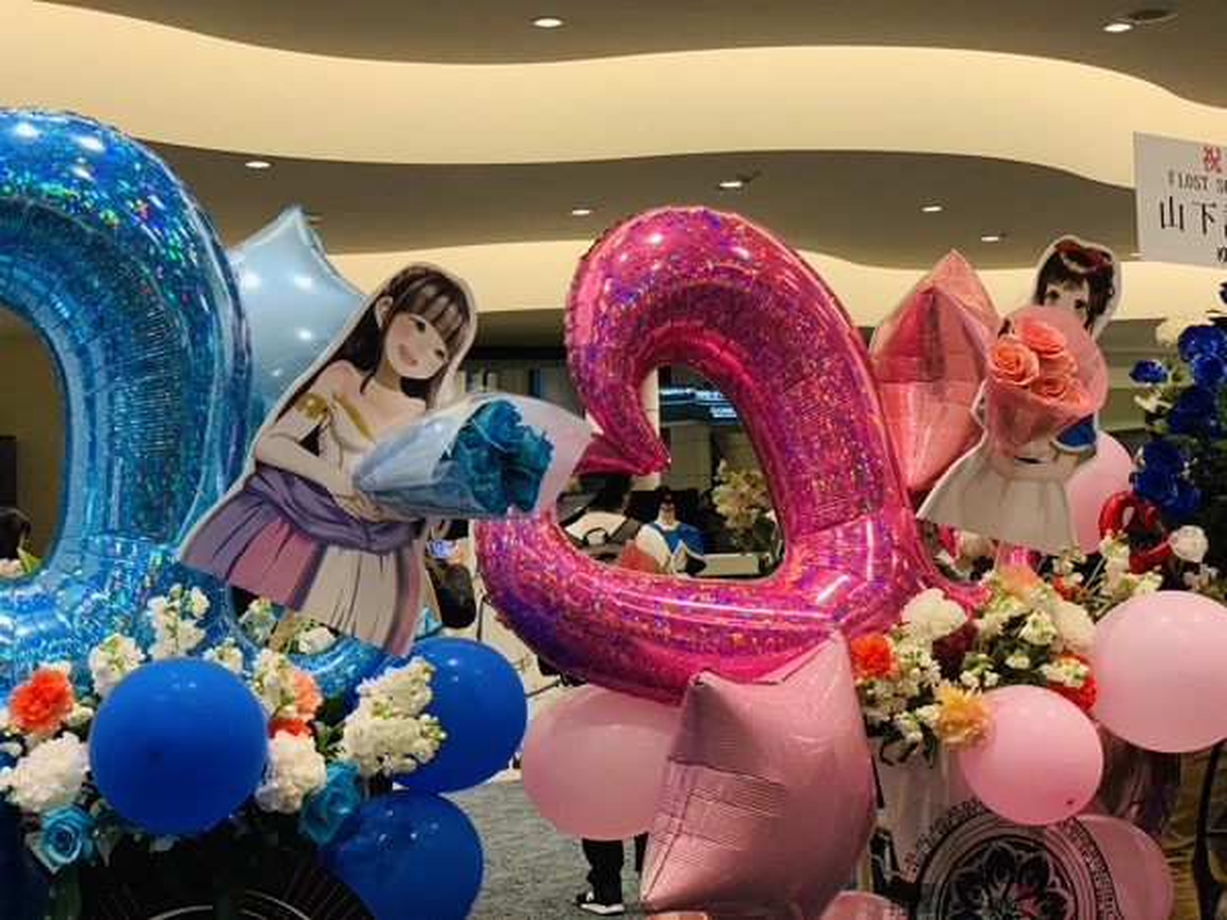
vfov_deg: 28.0
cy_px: 460
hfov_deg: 36.8
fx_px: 1843
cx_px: 614
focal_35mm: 52
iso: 250
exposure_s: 1/60
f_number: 2.4
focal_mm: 6
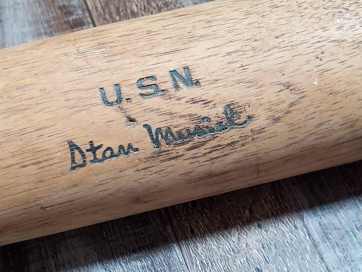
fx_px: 272
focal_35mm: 26
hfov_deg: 67.3
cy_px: 136
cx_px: 181
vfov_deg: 53.1
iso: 320
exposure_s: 1/50
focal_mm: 4.3
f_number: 2.4
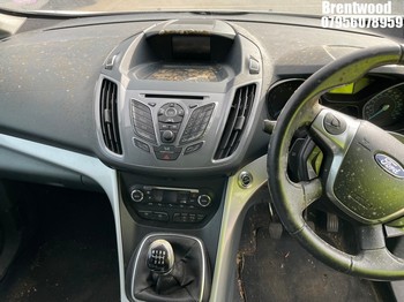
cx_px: 202
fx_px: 303
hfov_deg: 67.3
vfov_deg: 53.0
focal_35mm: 26
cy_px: 151
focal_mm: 4.2
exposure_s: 1/381
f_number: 1.6
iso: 32
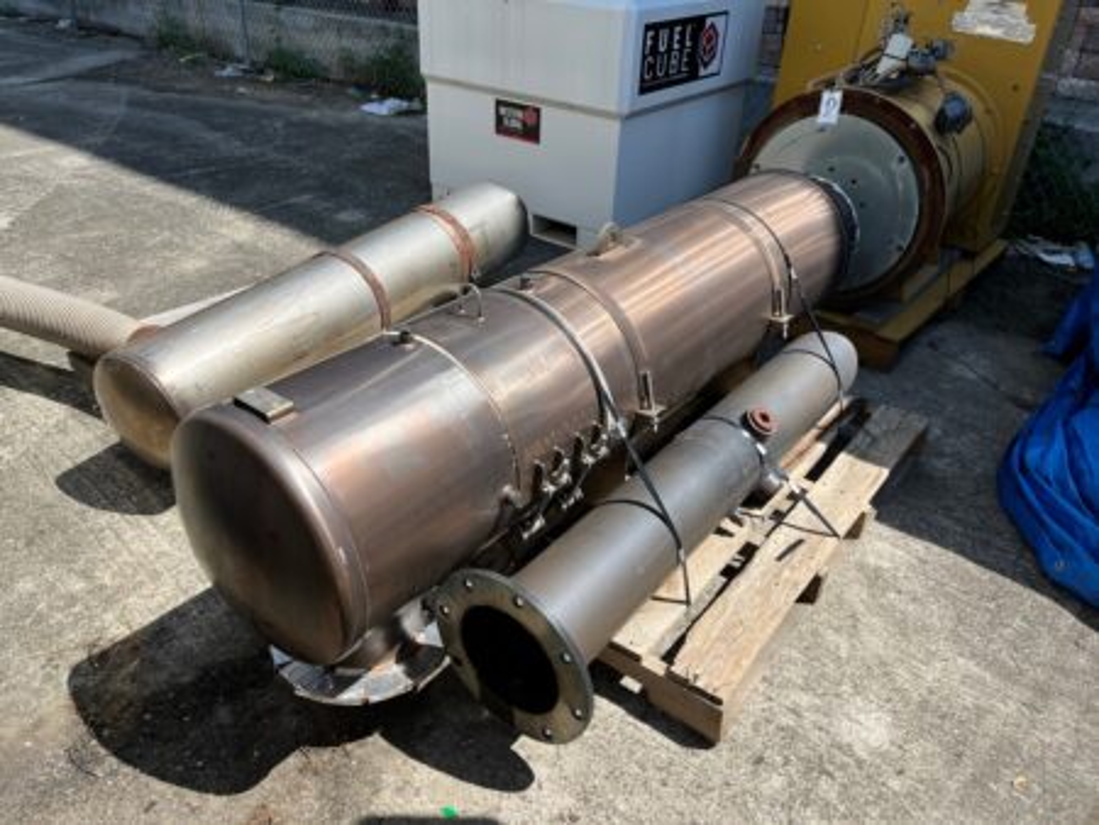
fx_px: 826
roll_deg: +0.0
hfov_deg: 67.3
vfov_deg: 53.1
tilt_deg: -34.2
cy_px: 412
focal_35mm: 26
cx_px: 550
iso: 50
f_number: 1.6
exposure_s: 1/2755
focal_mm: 5.1
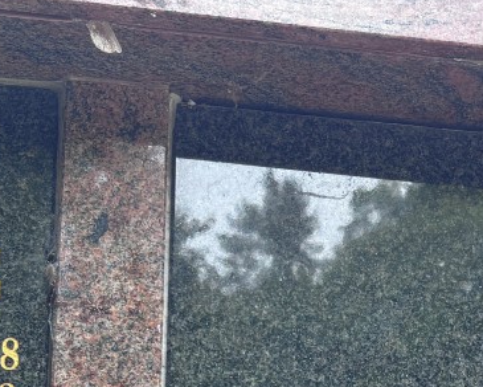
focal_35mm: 100
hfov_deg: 18.9
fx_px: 1429
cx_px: 425
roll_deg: +1.1
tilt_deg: +10.4
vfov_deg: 14.7
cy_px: 501
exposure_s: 1/121
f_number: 1.6
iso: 40
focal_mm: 5.96
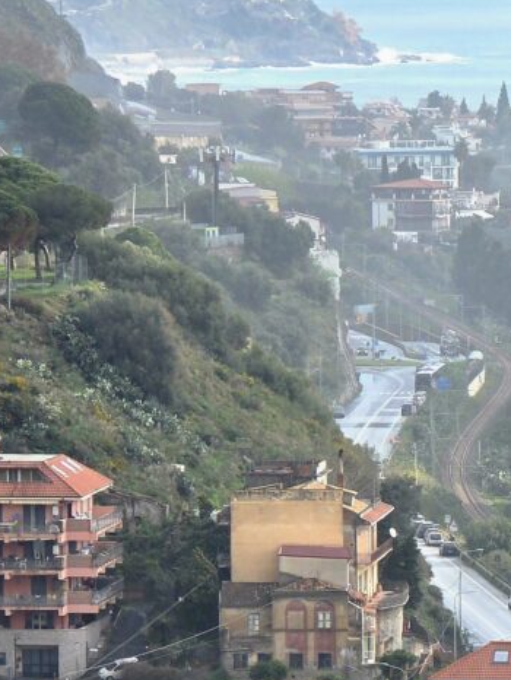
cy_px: 676
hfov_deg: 4.2
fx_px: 6981
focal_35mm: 355
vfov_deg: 5.6
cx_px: 584
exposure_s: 1/1000
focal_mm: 18.6
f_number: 3.4
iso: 64
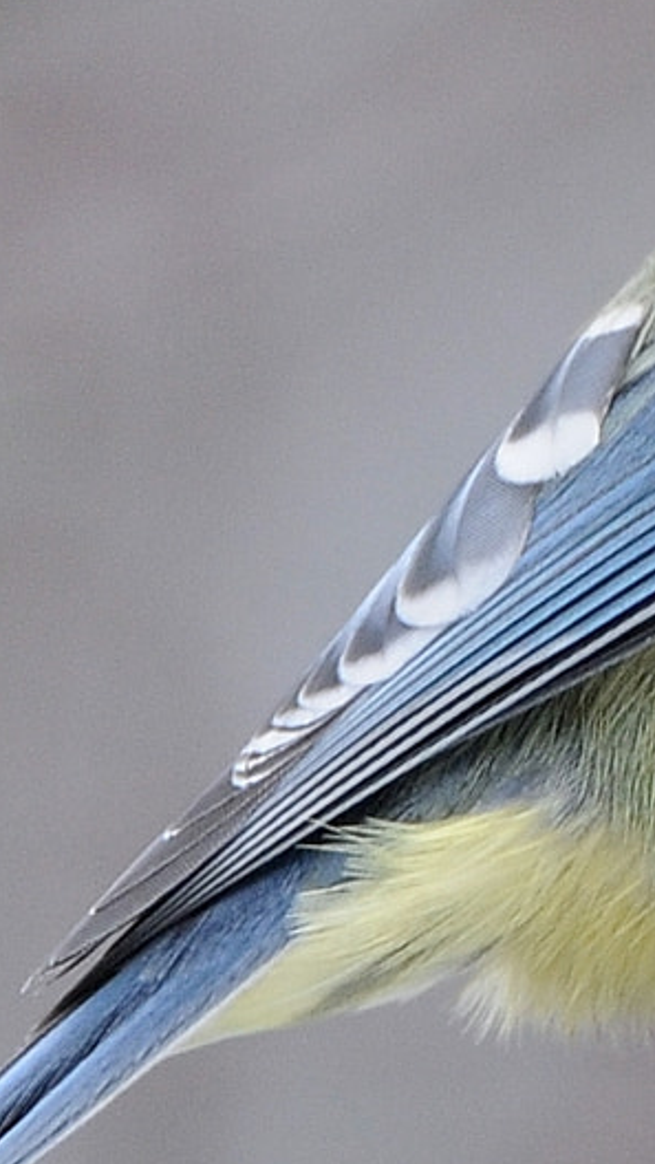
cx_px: 1703
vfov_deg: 0.9
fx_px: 71510
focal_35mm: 2316
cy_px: 412
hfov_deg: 0.5
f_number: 6
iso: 400
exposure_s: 1/60
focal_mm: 380
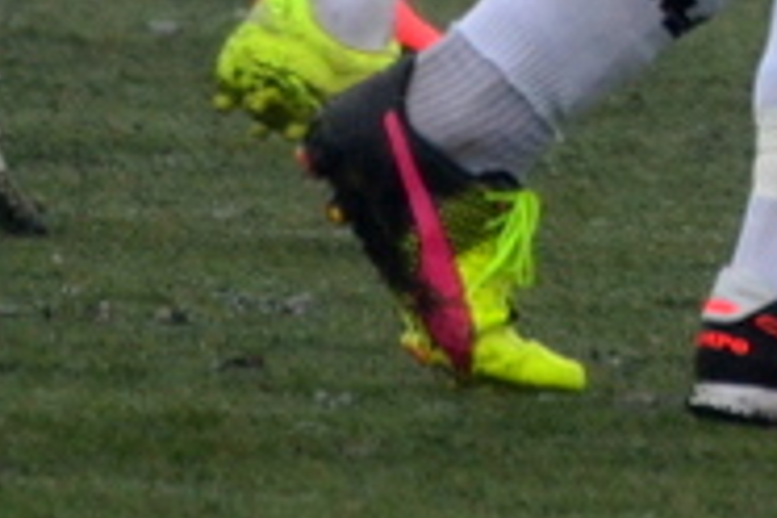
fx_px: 62500
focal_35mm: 2896
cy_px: -925
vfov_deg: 0.5
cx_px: 1341
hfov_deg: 0.7
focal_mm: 300
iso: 1250
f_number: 5.6
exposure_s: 1/800
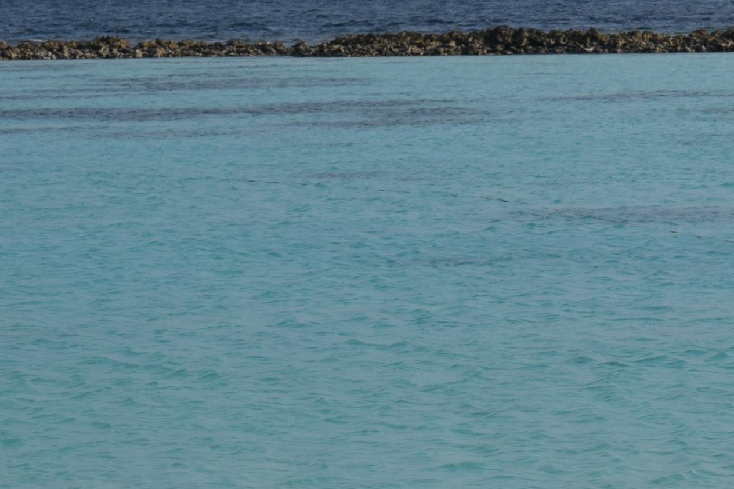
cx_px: 1066
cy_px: -252
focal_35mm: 251
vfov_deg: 5.4
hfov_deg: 8.1
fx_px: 5107
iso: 200
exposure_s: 1/400
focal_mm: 55
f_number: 10
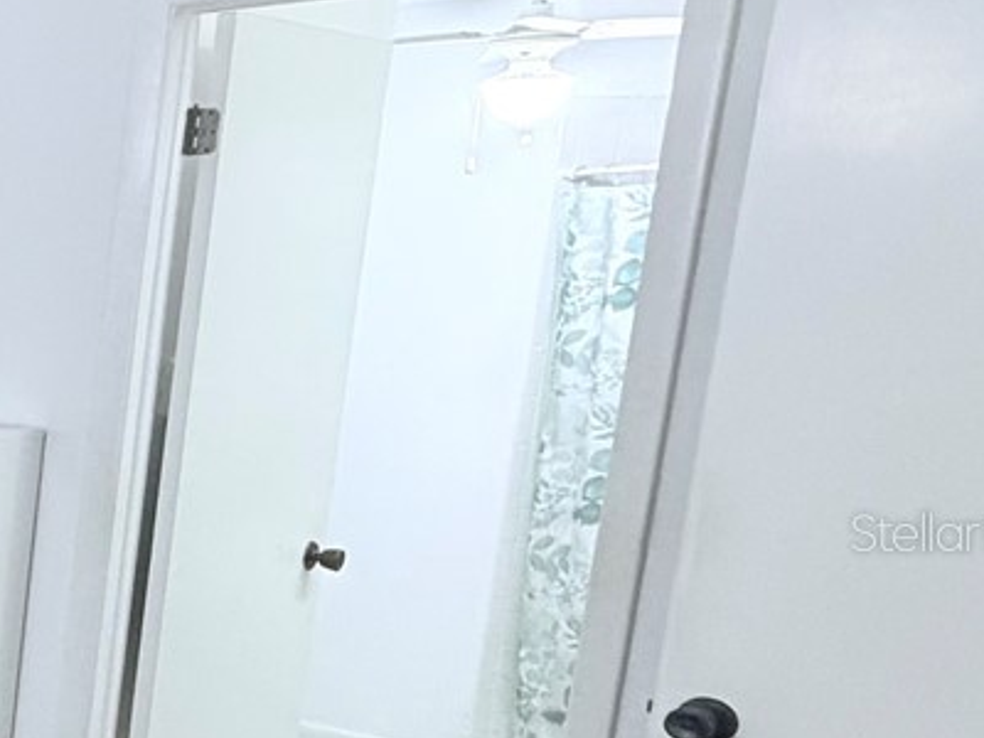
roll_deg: +0.1
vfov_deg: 25.9
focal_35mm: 56
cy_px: 531
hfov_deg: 20.5
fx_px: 1592
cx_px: -886
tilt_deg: -9.8
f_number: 2.2
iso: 400
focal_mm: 2.22
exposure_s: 1/60
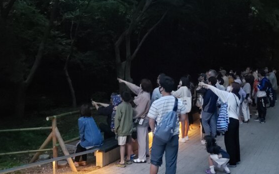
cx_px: 144
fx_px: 281
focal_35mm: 37
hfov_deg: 52.8
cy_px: 95
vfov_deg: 34.4
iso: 1000
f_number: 1.5
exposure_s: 1/10
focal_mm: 4.3
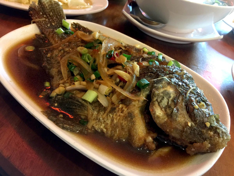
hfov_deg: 61.7
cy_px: 88
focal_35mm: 29
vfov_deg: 48.2
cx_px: 117
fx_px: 196
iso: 100
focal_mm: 4.15
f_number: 2.2
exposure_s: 1/15
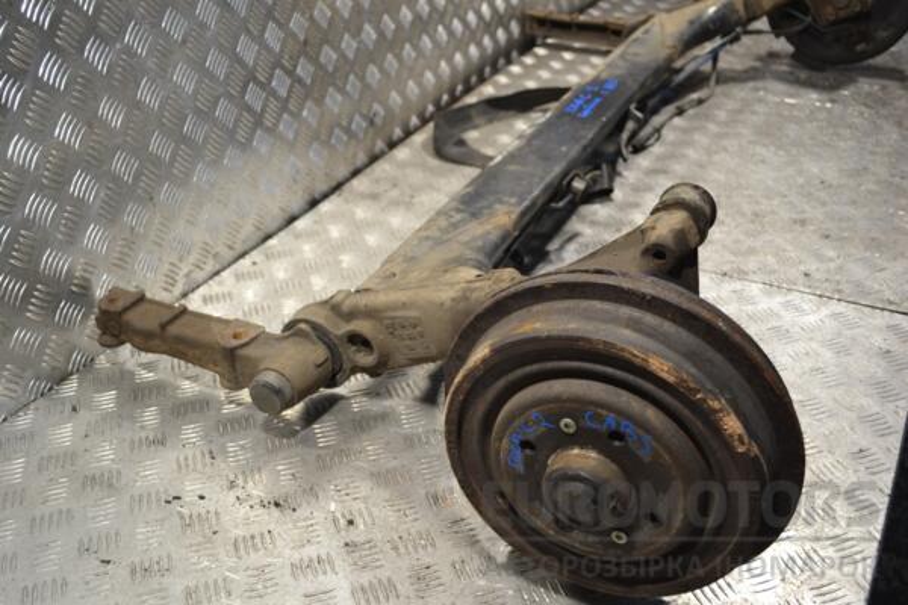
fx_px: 984
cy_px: 302
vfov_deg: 34.2
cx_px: 454
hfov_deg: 49.6
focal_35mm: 39
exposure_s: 1/80
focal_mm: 26
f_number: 4.5
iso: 400
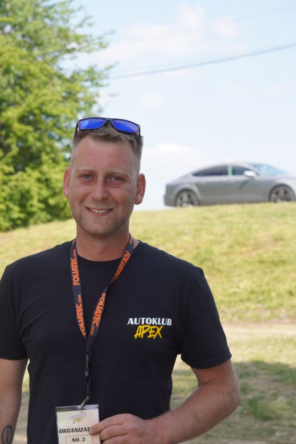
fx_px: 1177
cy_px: 284
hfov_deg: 14.3
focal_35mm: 95
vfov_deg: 21.3
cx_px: 110
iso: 100
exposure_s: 1/320
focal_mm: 45.3
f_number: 4.5
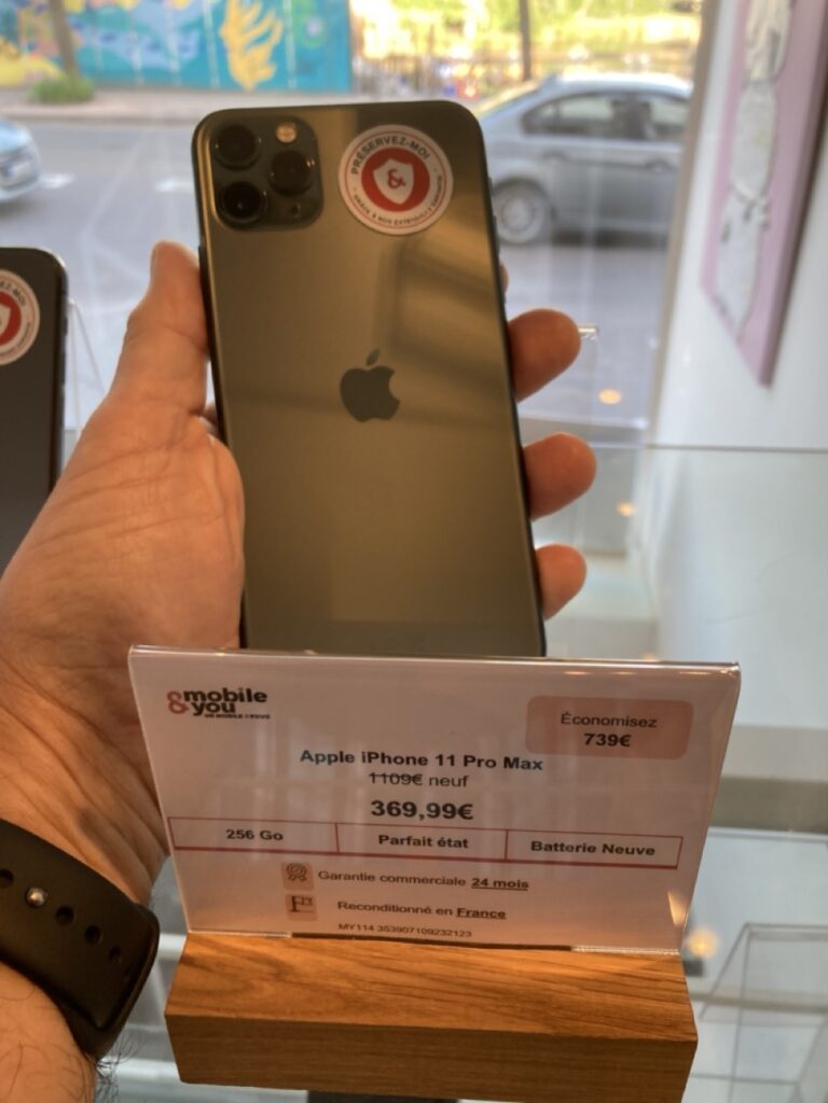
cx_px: 414
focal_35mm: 28
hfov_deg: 49.7
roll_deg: -0.7
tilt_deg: -30.3
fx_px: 893
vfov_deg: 63.4
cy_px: 552
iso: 80
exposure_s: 1/100
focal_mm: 3.99
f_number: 1.8
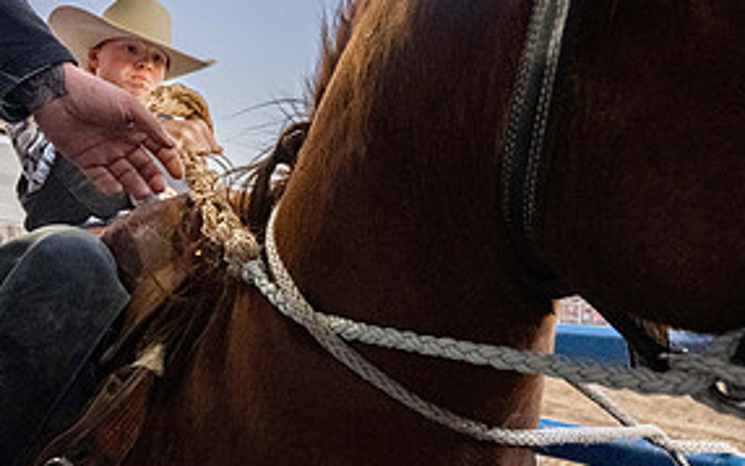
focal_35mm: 31
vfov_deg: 40.6
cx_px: 341
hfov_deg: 61.1
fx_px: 630
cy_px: 207
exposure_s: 1/500
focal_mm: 15
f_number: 4
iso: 5000
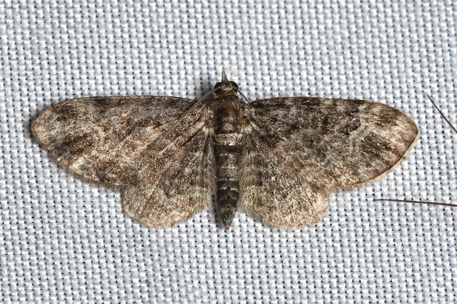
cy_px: 152
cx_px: 228
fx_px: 2855
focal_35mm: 225
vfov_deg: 6.1
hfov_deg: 9.2
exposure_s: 1/250
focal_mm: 150
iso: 100
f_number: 10
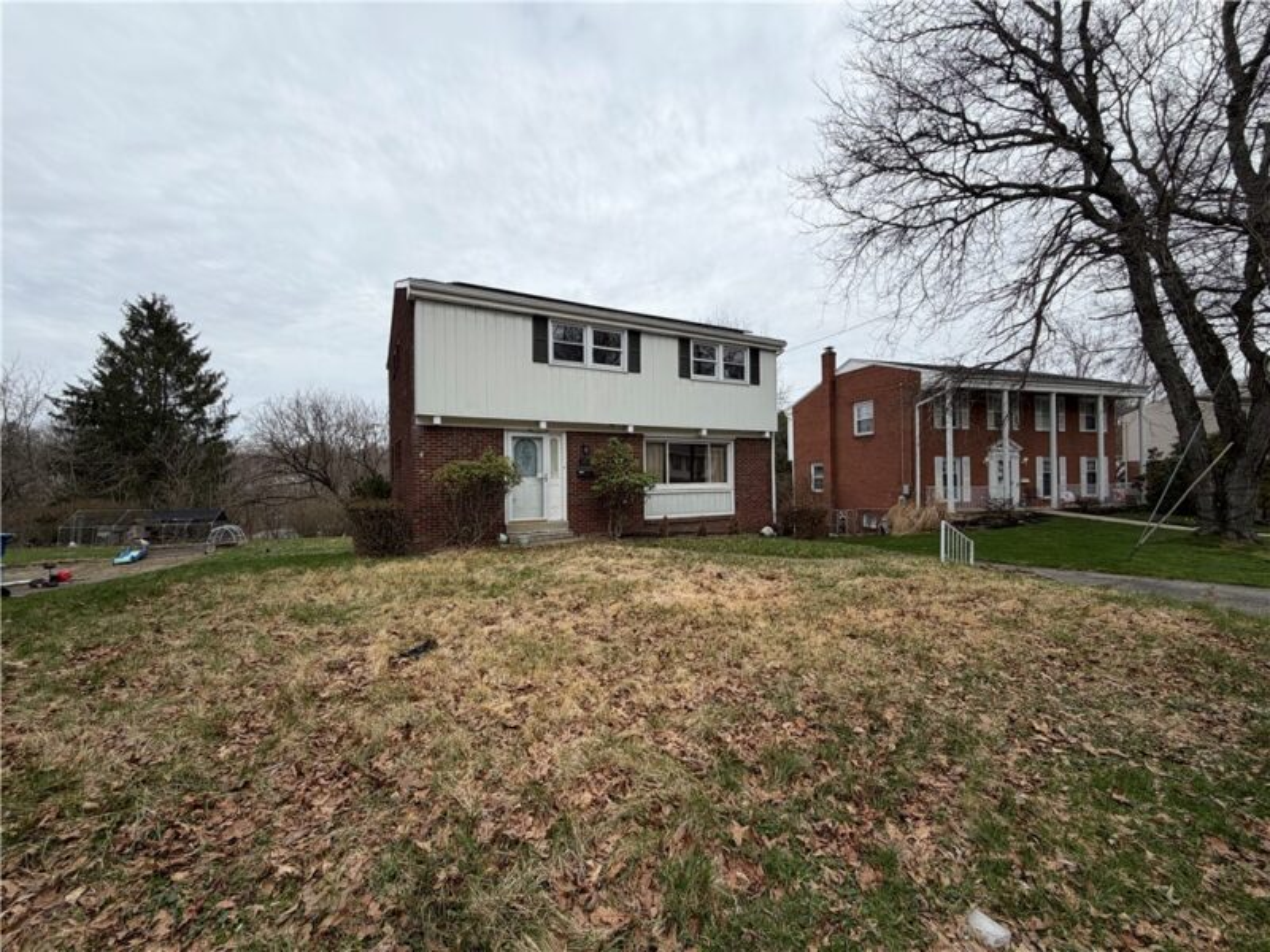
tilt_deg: +0.2
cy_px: 476
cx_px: 635
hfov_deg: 102.1
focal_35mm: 14
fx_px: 514
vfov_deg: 85.7
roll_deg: +1.1
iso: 25
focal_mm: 2.22
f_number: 2.2
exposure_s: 1/770
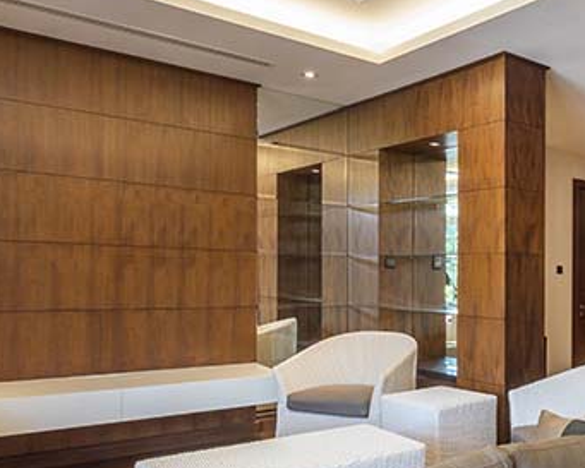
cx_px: 511
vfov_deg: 39.9
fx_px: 641
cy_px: 285
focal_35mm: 37
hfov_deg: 45.2
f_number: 18
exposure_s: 1/2
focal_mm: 14
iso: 250
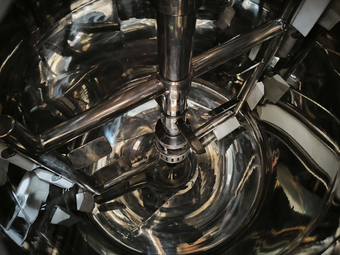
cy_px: 128
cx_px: 170
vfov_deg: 58.9
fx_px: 226
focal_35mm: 23
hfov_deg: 73.9
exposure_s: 1/9.09
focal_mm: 5.43
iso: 6400
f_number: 1.8
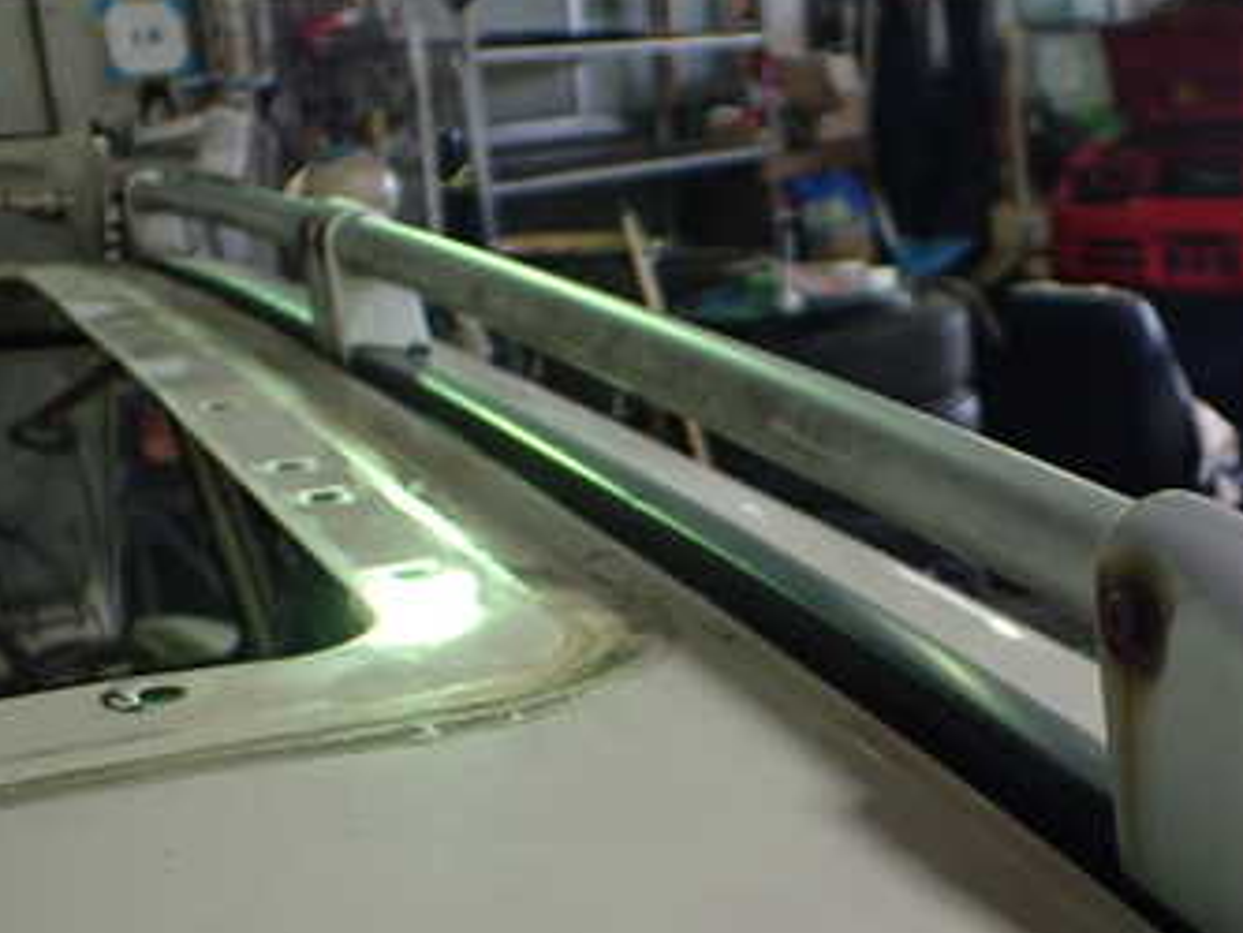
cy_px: 728
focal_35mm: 54
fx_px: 1940
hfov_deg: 34.5
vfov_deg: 26.6
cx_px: 985
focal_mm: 5.4
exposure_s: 1/125
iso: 320
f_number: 2.3
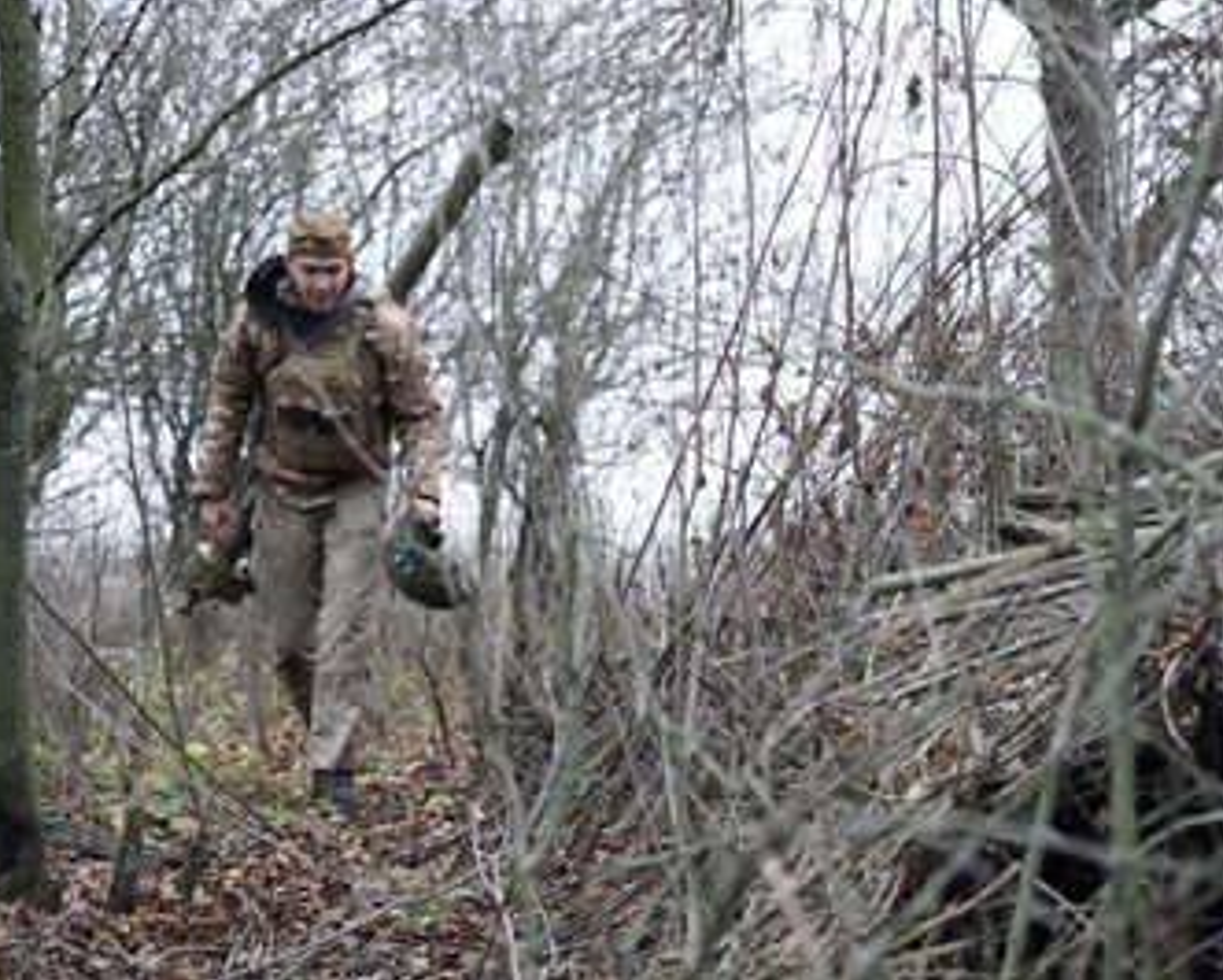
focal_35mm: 59
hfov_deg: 31.9
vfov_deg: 25.8
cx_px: 632
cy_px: 490
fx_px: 2136
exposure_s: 1/160
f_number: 4
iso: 5000
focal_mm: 52
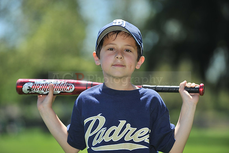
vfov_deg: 8.3
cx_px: 114
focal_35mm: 165
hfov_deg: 12.5
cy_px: 76
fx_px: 1049
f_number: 4.5
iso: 200
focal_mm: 165
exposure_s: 1/1250
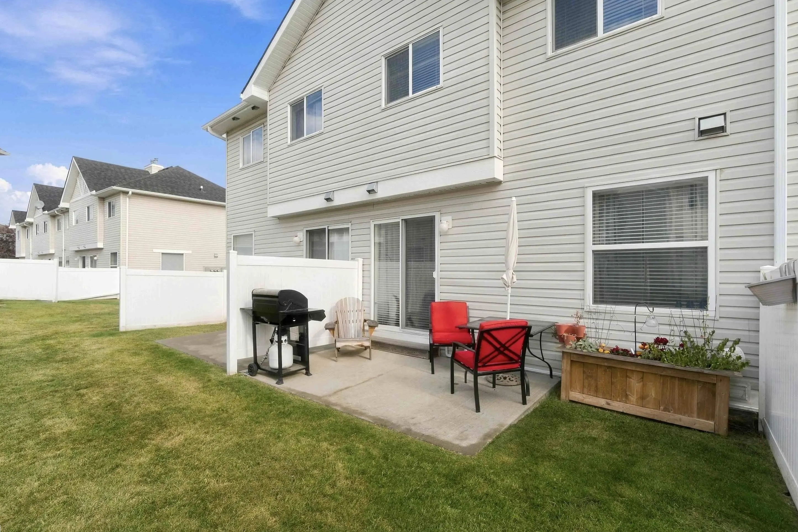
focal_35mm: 16
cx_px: 398
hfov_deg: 96.7
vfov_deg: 73.7
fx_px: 355
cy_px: 279
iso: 100
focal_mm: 10
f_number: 8
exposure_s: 1/125
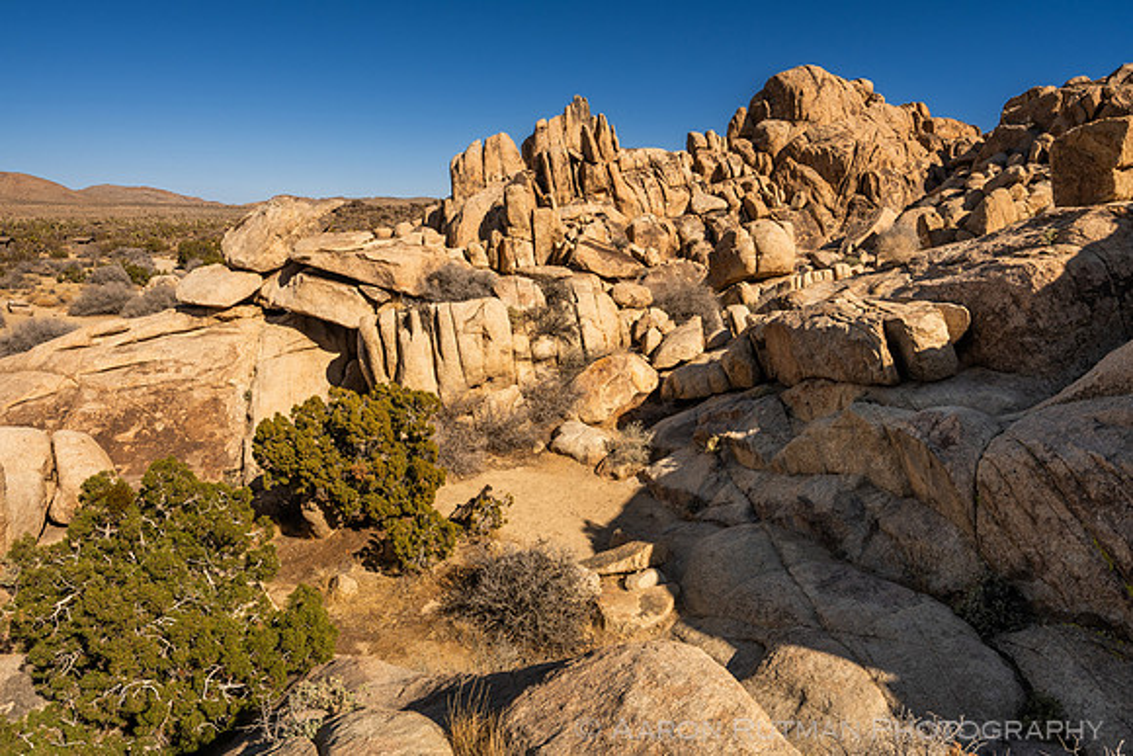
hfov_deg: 69.4
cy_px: 378
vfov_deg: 49.6
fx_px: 818
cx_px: 566
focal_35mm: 26
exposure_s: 1/800
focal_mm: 26
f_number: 10
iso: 200
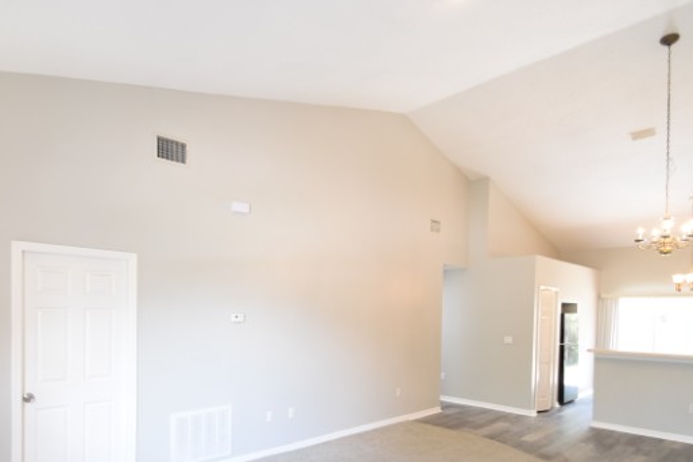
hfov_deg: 80.5
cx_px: 287
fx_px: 404
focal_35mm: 21
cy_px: 317
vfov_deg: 57.9
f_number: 3.5
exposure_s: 1/60
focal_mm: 10
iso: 1000
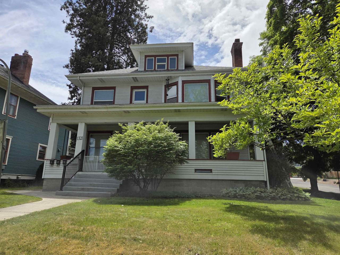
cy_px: 128
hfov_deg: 73.9
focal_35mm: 23
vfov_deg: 58.9
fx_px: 226
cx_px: 170
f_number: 1.8
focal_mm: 5.4
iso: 64
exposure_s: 1/7891
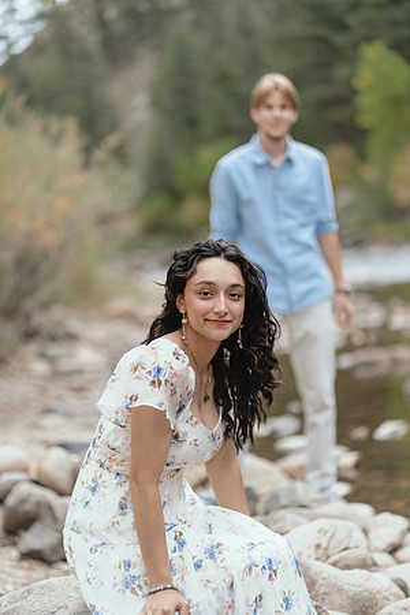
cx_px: 205
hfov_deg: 16.1
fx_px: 1452
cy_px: 308
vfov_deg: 23.9
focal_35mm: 85
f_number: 1.8
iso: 160
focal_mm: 85
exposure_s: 1/400
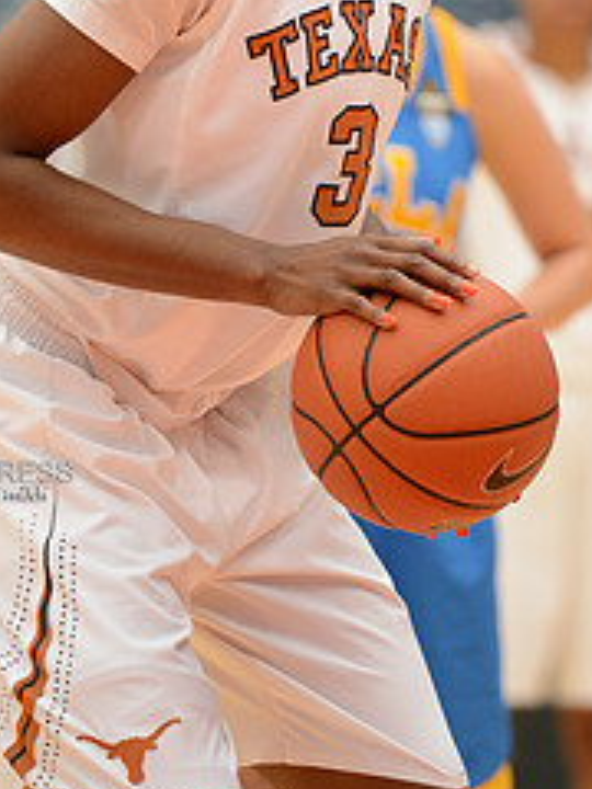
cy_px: 181
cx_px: 319
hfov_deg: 4.1
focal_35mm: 361
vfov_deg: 5.5
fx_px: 8232
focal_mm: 200
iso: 1250
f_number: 2.8
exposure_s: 1/1250
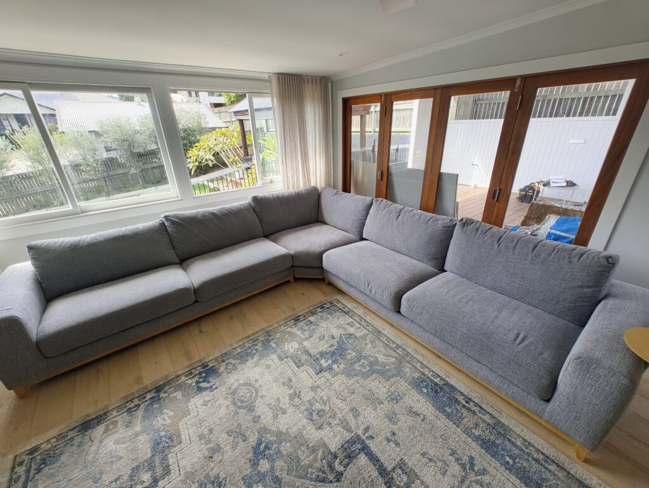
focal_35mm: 14
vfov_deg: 85.8
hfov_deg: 102.0
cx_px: 324
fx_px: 263
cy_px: 244
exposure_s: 1/100
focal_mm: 2.15
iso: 468
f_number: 2.2
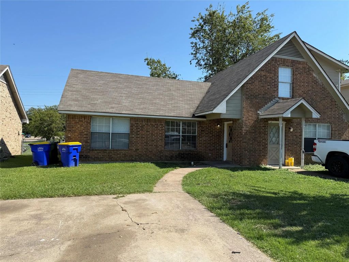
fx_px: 242
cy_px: 131
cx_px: 174
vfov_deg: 56.8
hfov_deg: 71.6
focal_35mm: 24
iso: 80
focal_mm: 6.76
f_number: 1.78
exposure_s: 1/3425
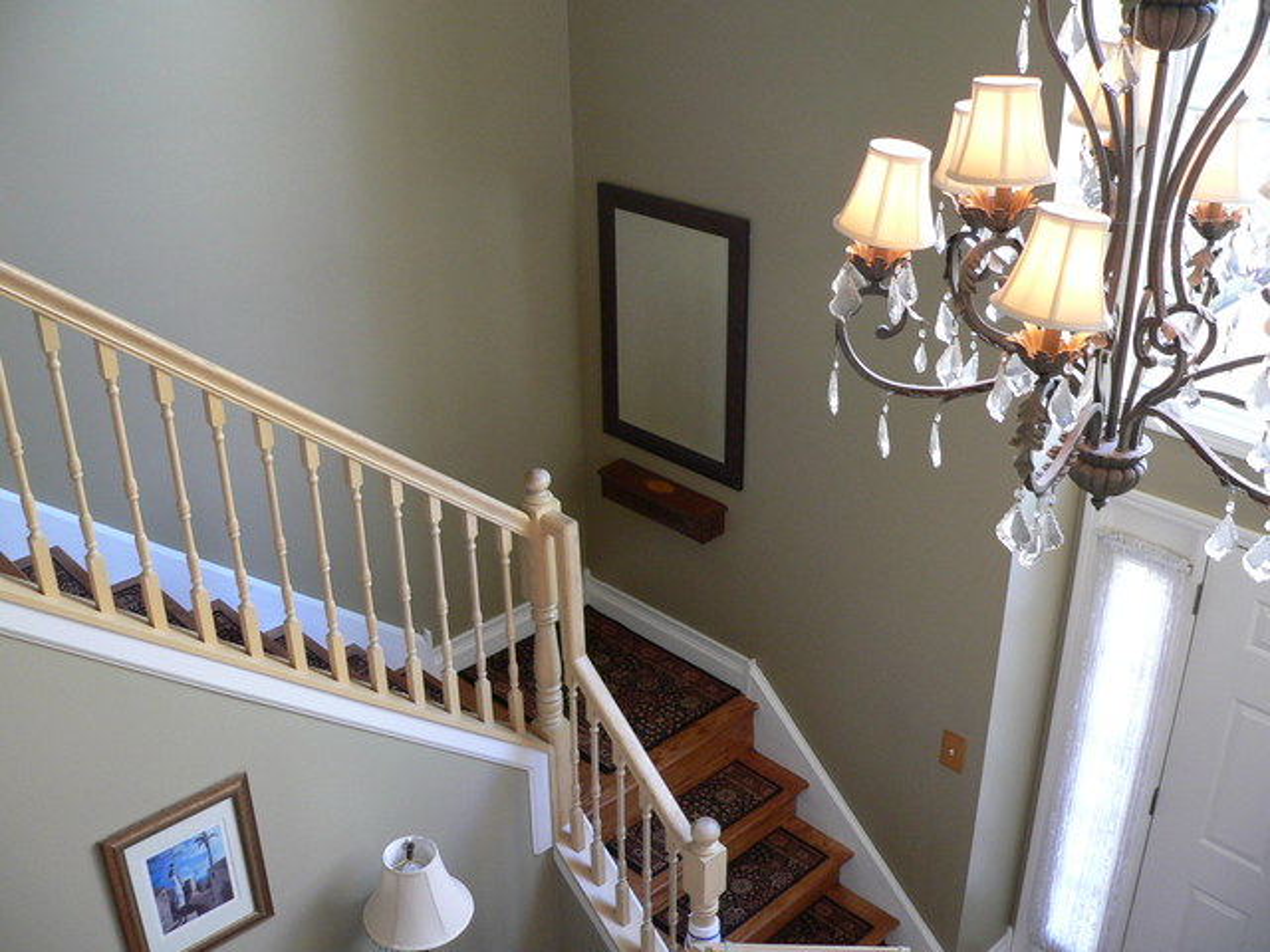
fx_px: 1321
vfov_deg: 39.7
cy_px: 476
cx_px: 635
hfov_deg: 51.4
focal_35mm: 36
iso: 200
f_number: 2.8
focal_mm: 6
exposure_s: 1/30
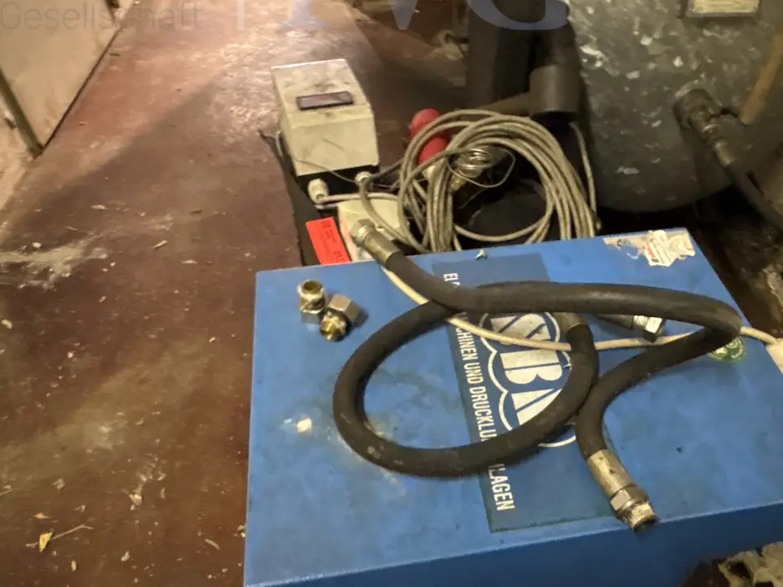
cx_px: 460
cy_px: 378
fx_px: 633
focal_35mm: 28
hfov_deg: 63.0
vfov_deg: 49.1
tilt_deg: -50.9
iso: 1000
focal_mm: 2.22
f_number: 2.2
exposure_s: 1/25
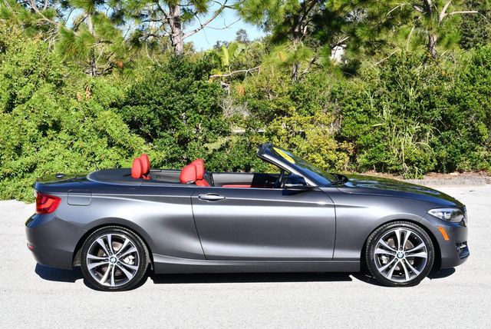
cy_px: 164
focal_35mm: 70
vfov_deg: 19.5
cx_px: 246
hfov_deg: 28.8
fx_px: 956
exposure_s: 1/250
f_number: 8
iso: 160
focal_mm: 35
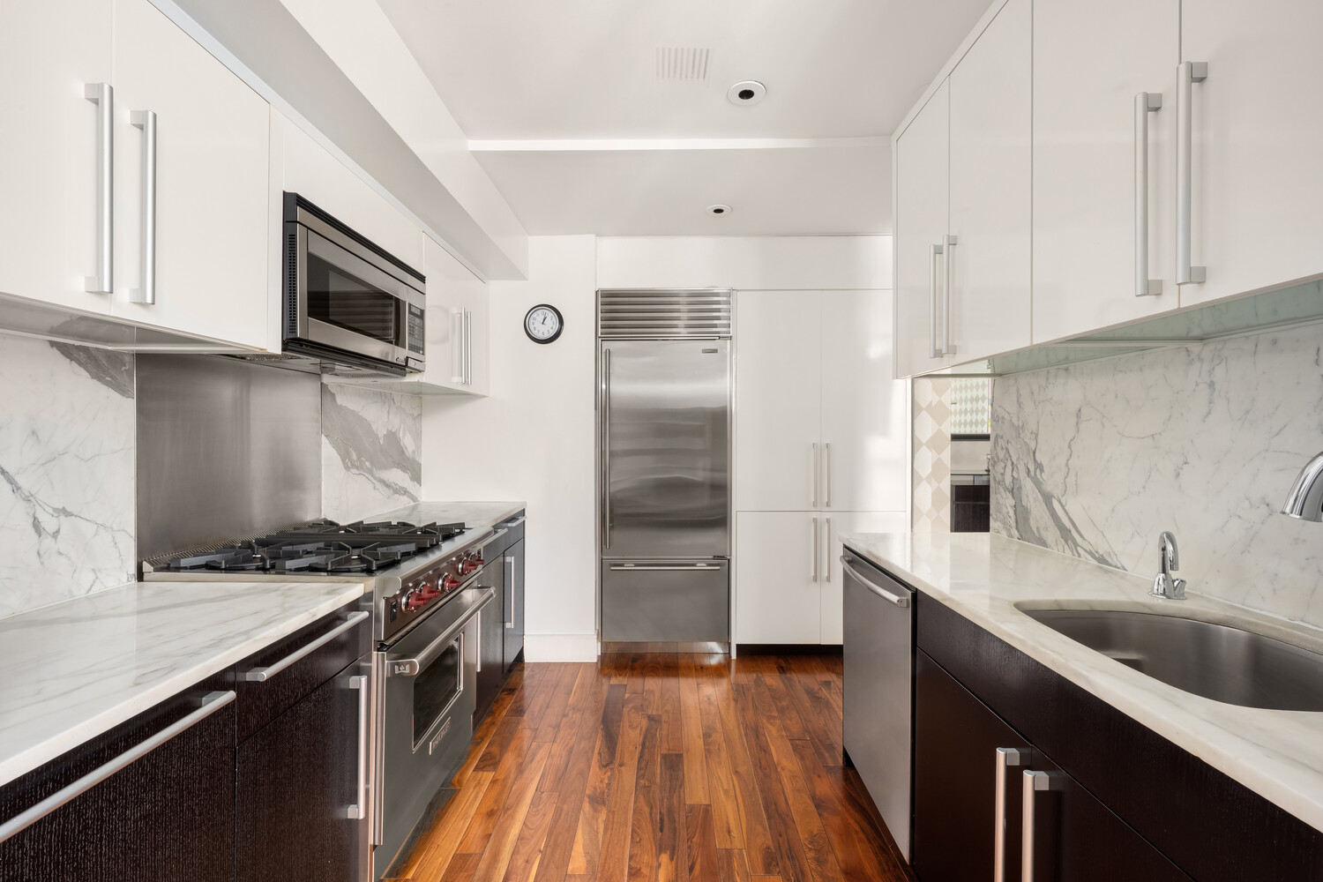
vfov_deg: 77.3
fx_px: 551
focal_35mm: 15
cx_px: 662
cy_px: 441
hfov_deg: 100.4
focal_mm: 15
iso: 500
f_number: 19
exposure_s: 1.5
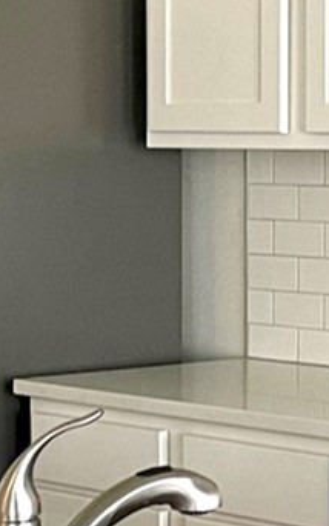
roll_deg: +0.4
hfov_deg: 8.0
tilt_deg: -5.6
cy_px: 391
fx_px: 2365
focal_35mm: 165
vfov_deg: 12.6
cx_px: 117
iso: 100
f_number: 1.6
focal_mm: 4.2
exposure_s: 1/60
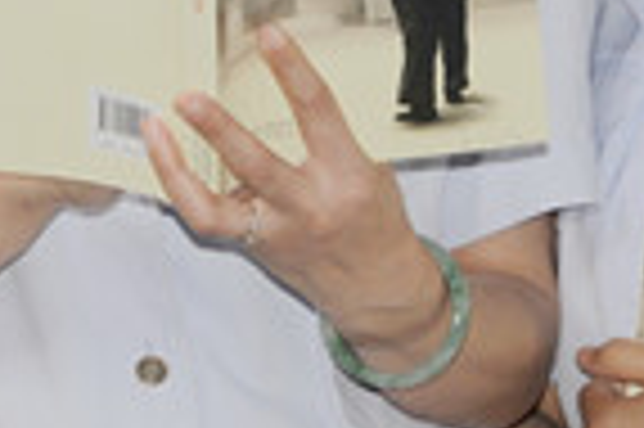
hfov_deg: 6.0
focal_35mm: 345
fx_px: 6165
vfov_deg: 4.0
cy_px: -101
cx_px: 140
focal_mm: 60
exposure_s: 1/60
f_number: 4.8
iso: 200
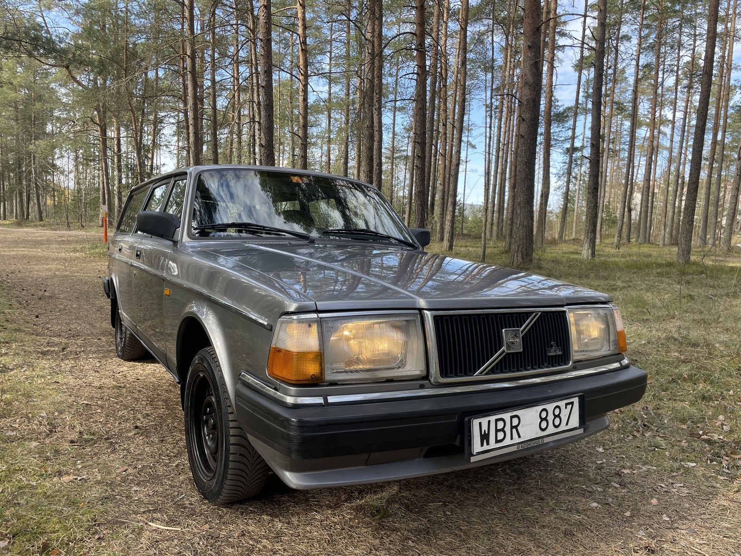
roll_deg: -2.0
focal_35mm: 26
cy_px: 278
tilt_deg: -4.6
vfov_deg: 53.1
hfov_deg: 67.3
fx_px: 557
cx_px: 370
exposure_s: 1/435
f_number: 1.6
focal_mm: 4.2
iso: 32
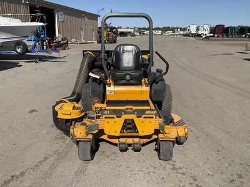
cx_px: 125
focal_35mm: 29
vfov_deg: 48.2
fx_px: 209
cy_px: 94
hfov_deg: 61.7
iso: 25
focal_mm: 3
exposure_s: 1/2427
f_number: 1.8
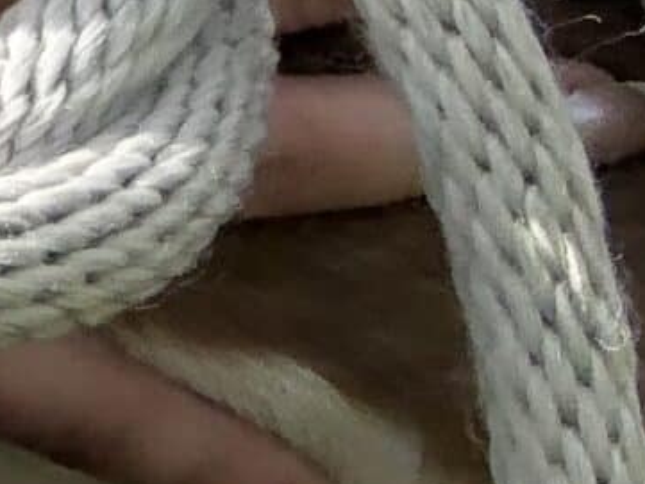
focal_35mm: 163
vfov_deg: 8.2
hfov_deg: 9.0
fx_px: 3038
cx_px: -1476
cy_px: -748
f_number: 1.9
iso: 25
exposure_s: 1/1795
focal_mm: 2.69
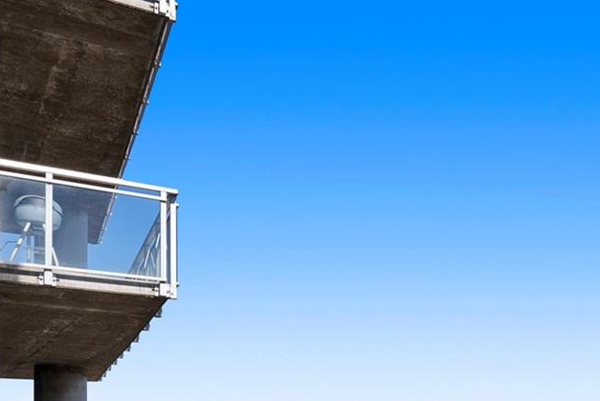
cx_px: 609
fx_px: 851
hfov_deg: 35.0
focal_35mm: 51
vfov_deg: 24.6
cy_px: 450
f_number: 11
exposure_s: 1/250
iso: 200
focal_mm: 20
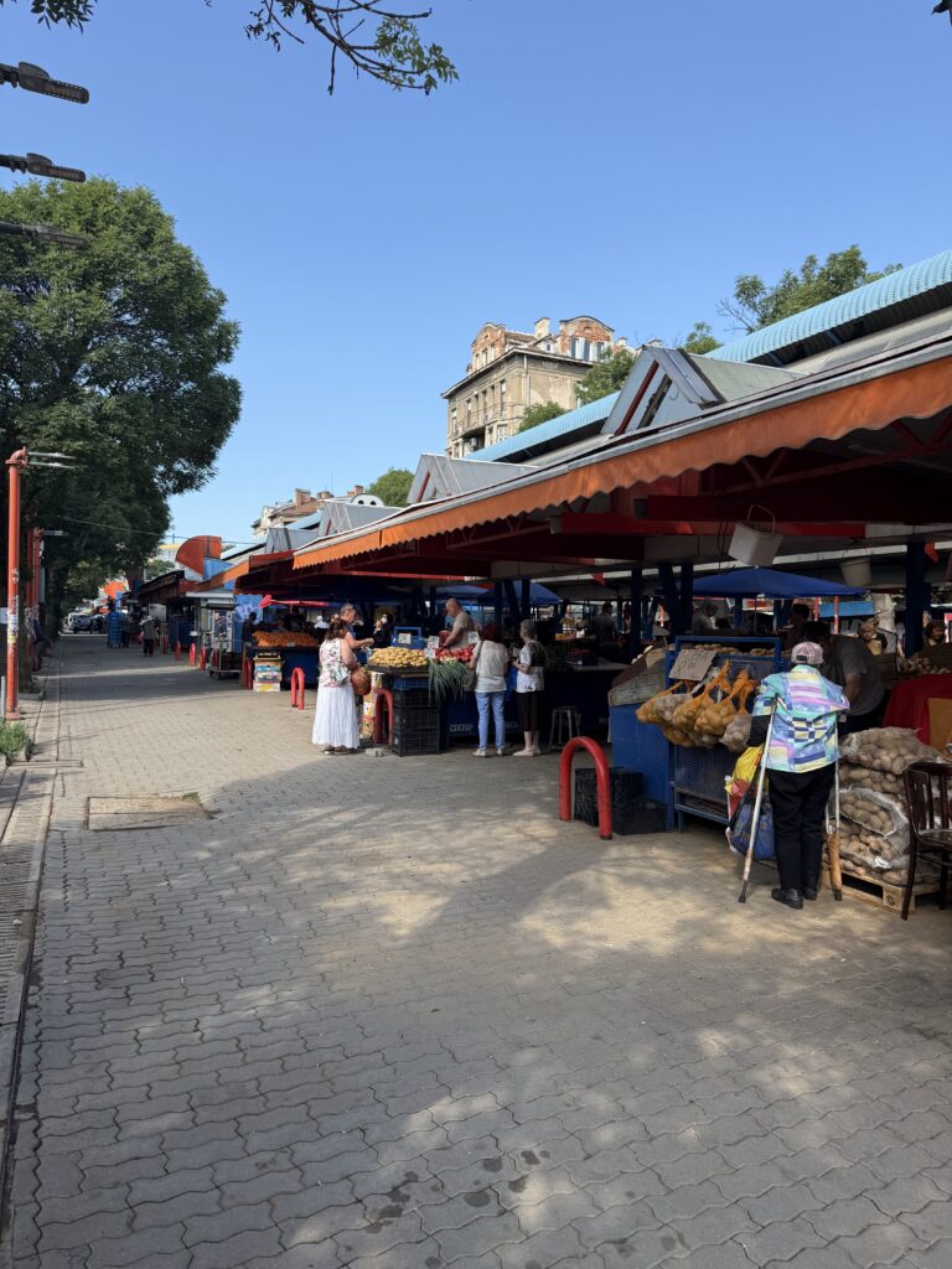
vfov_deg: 71.6
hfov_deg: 56.8
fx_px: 880
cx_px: 476
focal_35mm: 24
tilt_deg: -0.1
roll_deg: -1.3
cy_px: 634
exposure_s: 1/1901
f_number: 1.78
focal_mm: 6.76
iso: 80
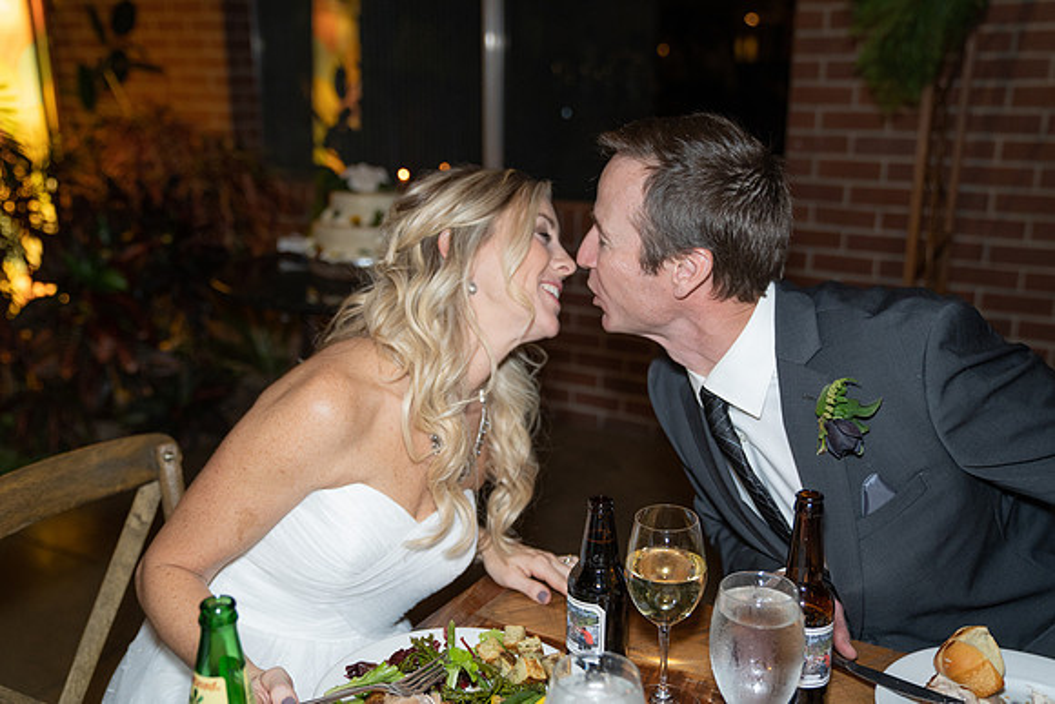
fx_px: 1055
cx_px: 528
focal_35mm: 36
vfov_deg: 36.9
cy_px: 352
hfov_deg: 53.1
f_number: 2.8
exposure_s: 1/125
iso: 2000
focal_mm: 36
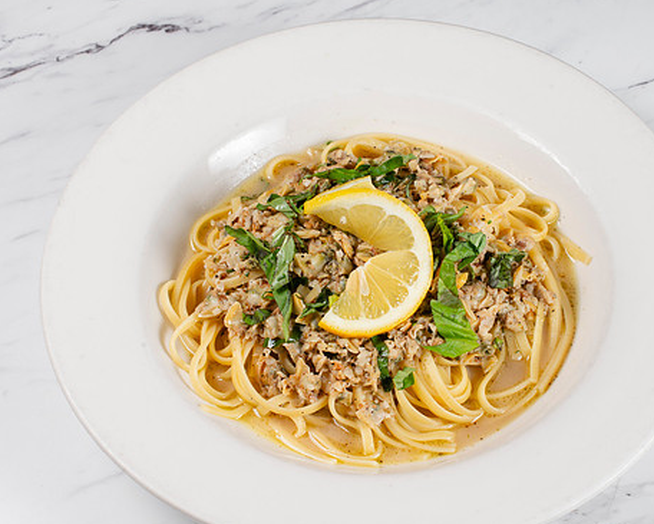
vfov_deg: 20.2
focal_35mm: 76
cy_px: 291
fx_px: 1471
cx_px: 380
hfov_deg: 25.0
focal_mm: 50
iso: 200
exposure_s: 1/250
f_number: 11
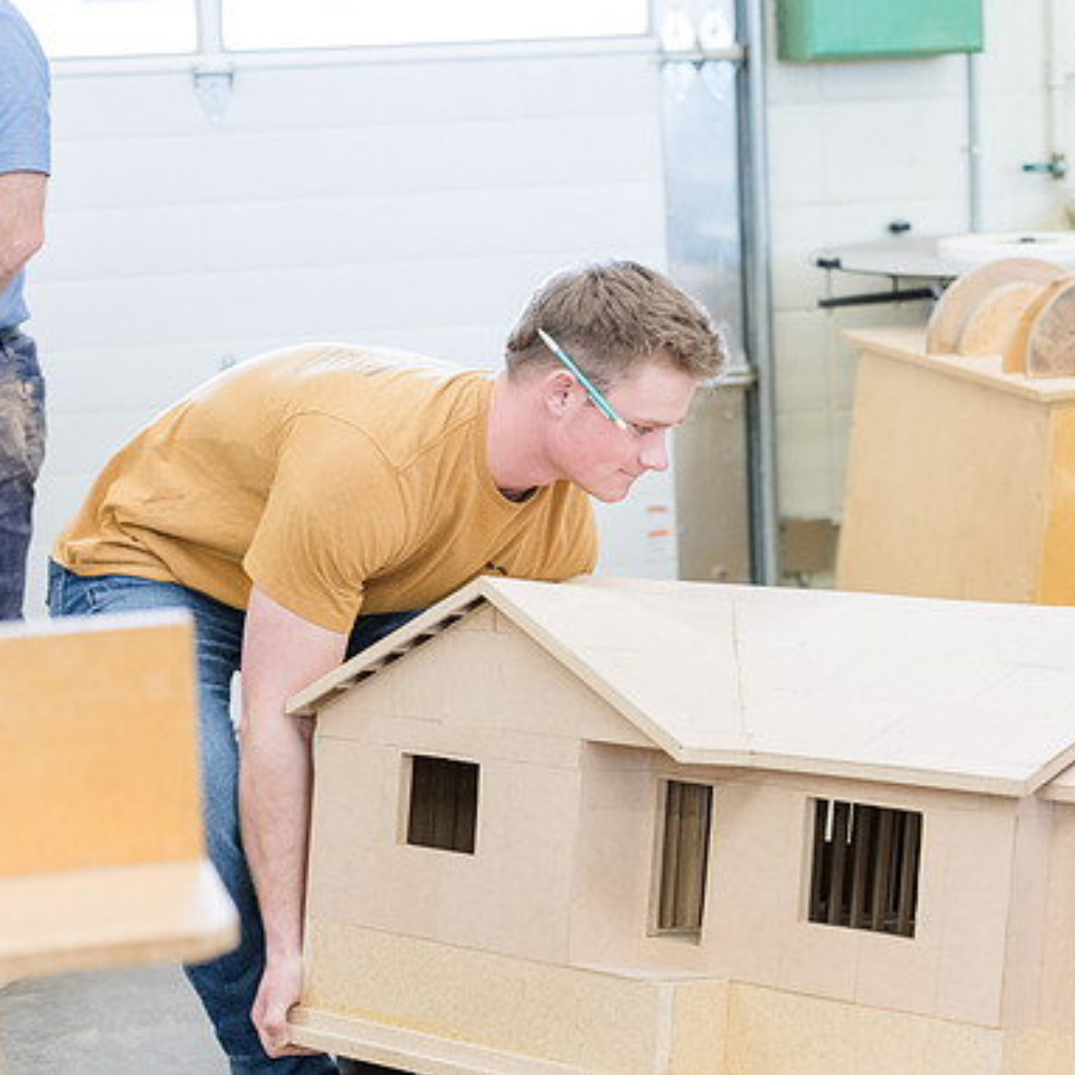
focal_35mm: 90
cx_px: 690
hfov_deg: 19.3
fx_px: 3162
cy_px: 535
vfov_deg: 19.3
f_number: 2.8
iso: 2000
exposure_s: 1/320
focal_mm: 70
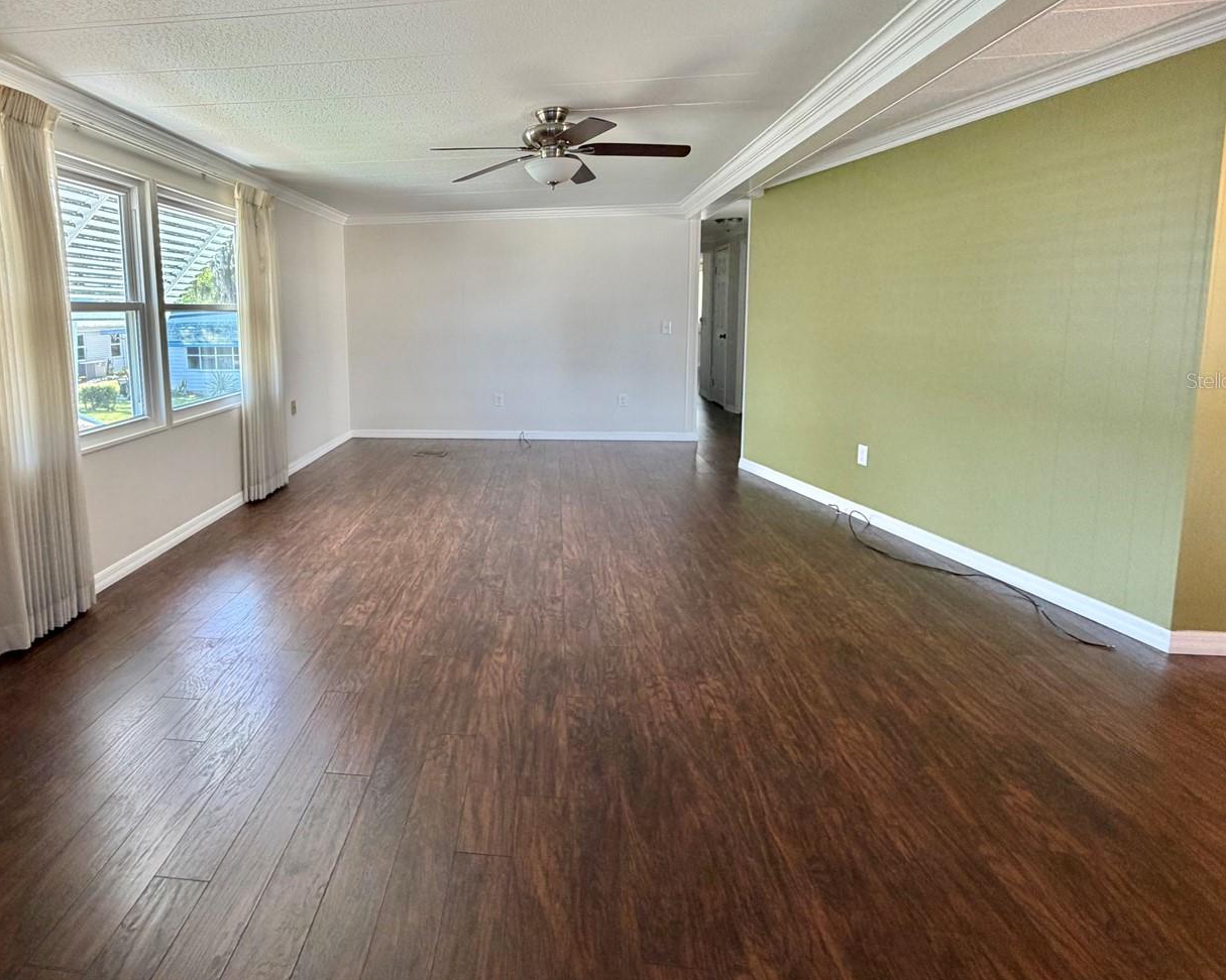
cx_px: 474
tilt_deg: -6.0
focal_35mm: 18
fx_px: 653
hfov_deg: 85.0
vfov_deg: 72.8
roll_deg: +1.0
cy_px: 380
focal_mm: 2.22
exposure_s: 1/60
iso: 200
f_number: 2.2
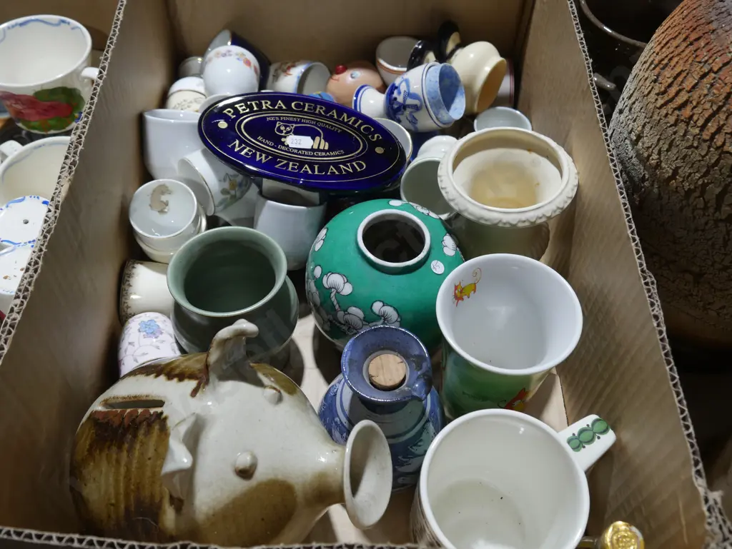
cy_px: 274
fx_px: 719
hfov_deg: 53.9
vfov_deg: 41.8
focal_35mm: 34
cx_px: 366
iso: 320
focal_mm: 17
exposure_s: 1/60
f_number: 5
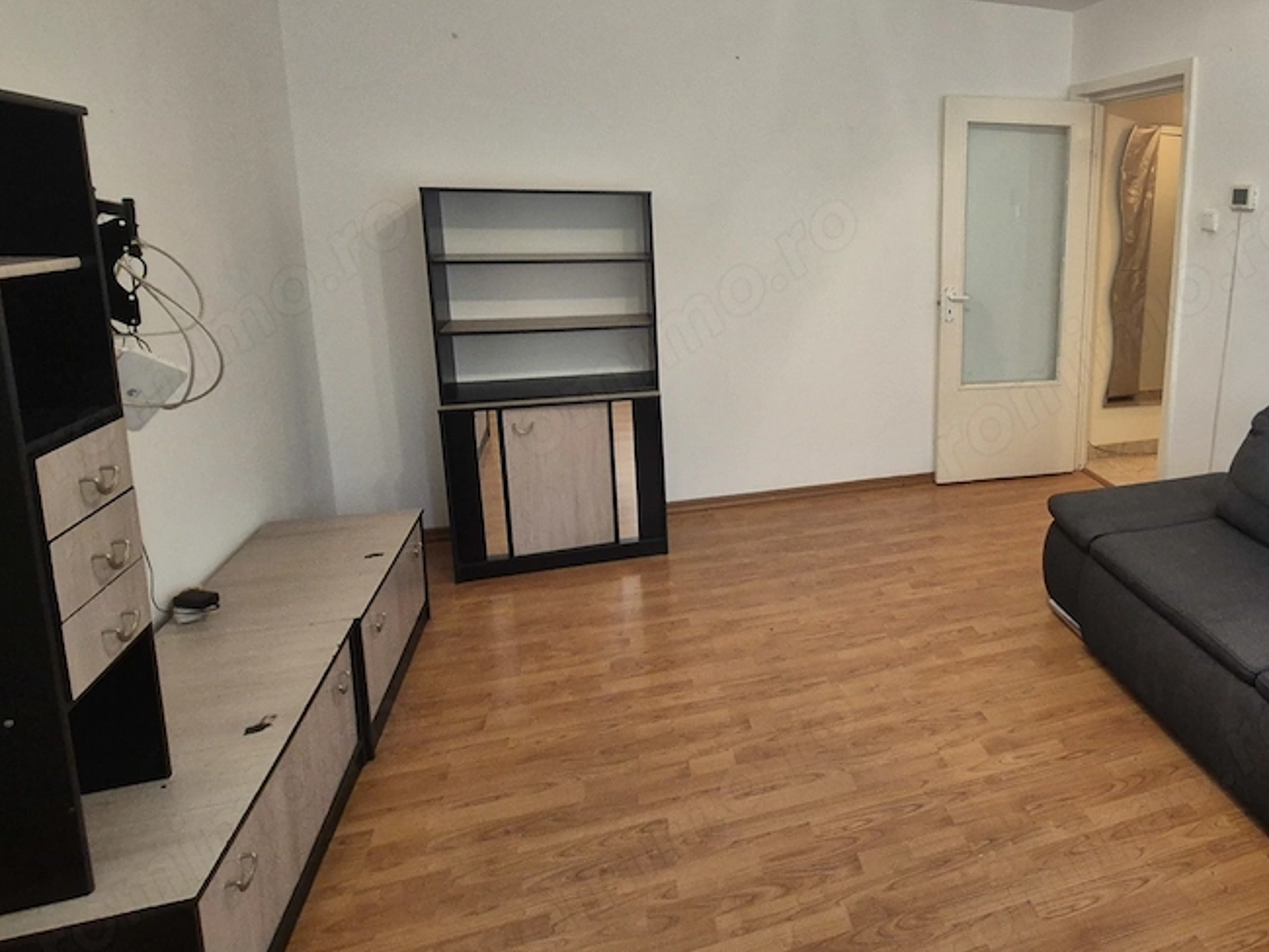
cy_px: 367
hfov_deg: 77.3
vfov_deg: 65.2
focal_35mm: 20
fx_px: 733
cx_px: 906
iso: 320
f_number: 2.2
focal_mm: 2.2
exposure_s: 1/50
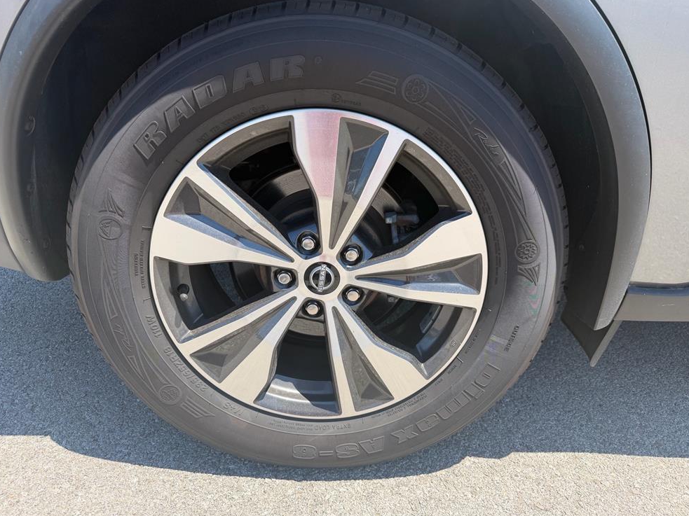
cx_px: 350
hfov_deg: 69.4
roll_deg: -2.4
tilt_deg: -16.8
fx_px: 498
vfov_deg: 54.9
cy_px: 256
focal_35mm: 25
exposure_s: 1/1727
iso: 100
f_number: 1.78
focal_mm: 6.76
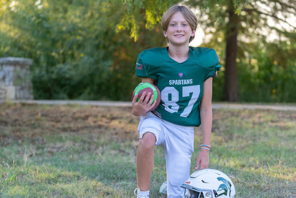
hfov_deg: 20.4
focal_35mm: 100
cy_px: 98
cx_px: 183
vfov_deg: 13.7
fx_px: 822
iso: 250
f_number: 2.8
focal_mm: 70
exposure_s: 1/320
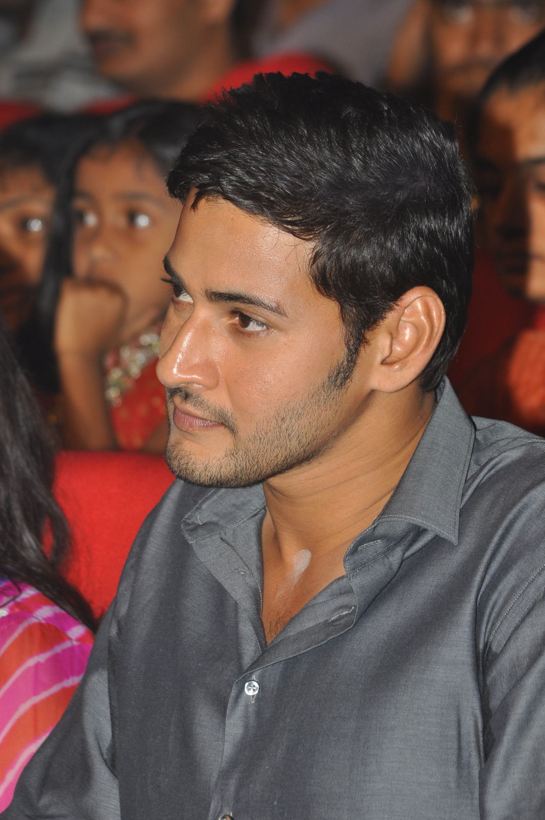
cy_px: 410
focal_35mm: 270
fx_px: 6149
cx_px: 272
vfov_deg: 7.6
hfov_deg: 5.1
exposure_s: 1/100
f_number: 7.1
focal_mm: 180
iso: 320
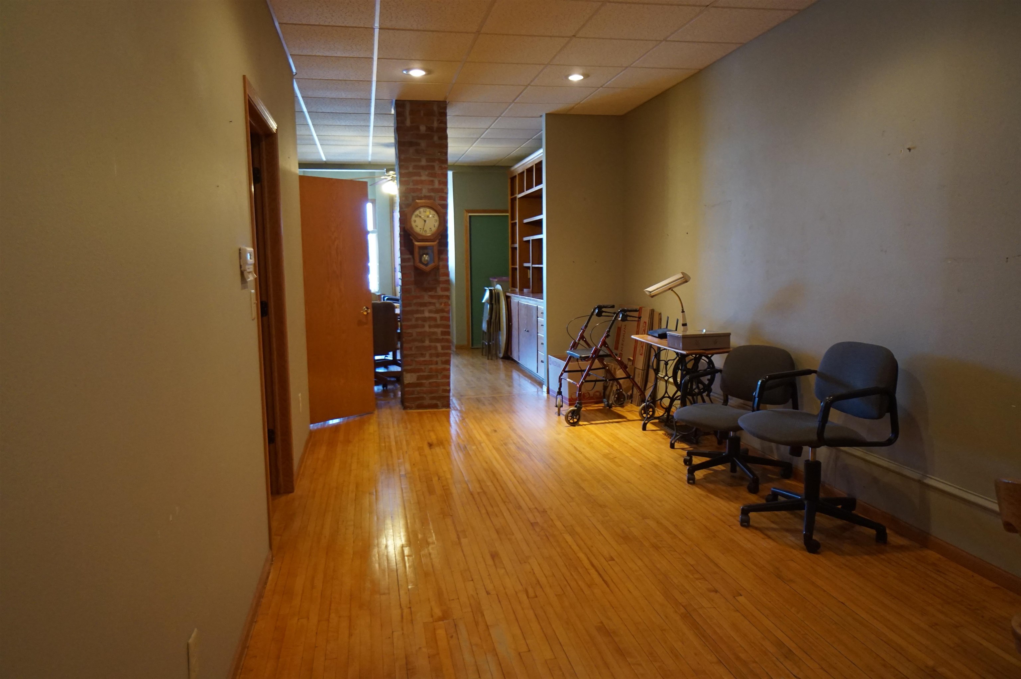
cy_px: 340
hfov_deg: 73.8
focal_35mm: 24
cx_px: 510
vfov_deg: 53.1
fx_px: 680
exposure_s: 1/60
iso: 1250
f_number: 4
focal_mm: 16
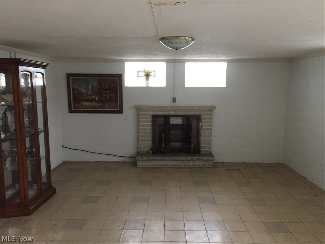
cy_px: 122
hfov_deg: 61.7
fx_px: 272
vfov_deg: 48.2
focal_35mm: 29
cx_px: 162
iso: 250
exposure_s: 1/30
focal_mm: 4.15
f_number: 2.2
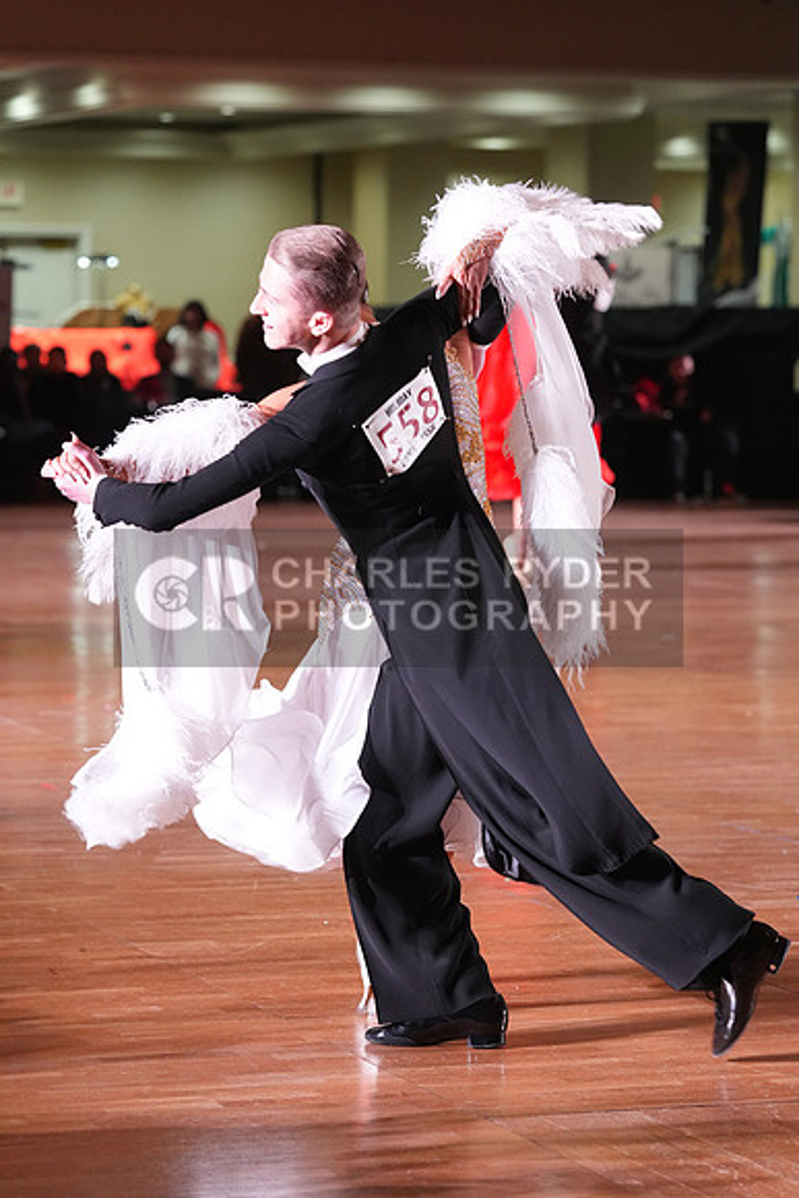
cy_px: 599
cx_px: 400
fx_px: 4225
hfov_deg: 10.8
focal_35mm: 127
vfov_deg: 16.1
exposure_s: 1/200
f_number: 4.5
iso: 4000
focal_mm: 127
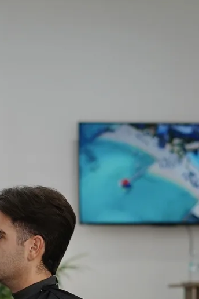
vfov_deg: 12.9
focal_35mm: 155
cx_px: -54
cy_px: 348
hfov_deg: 8.7
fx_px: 1285
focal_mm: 50
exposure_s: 1/640
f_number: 2.2
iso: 800
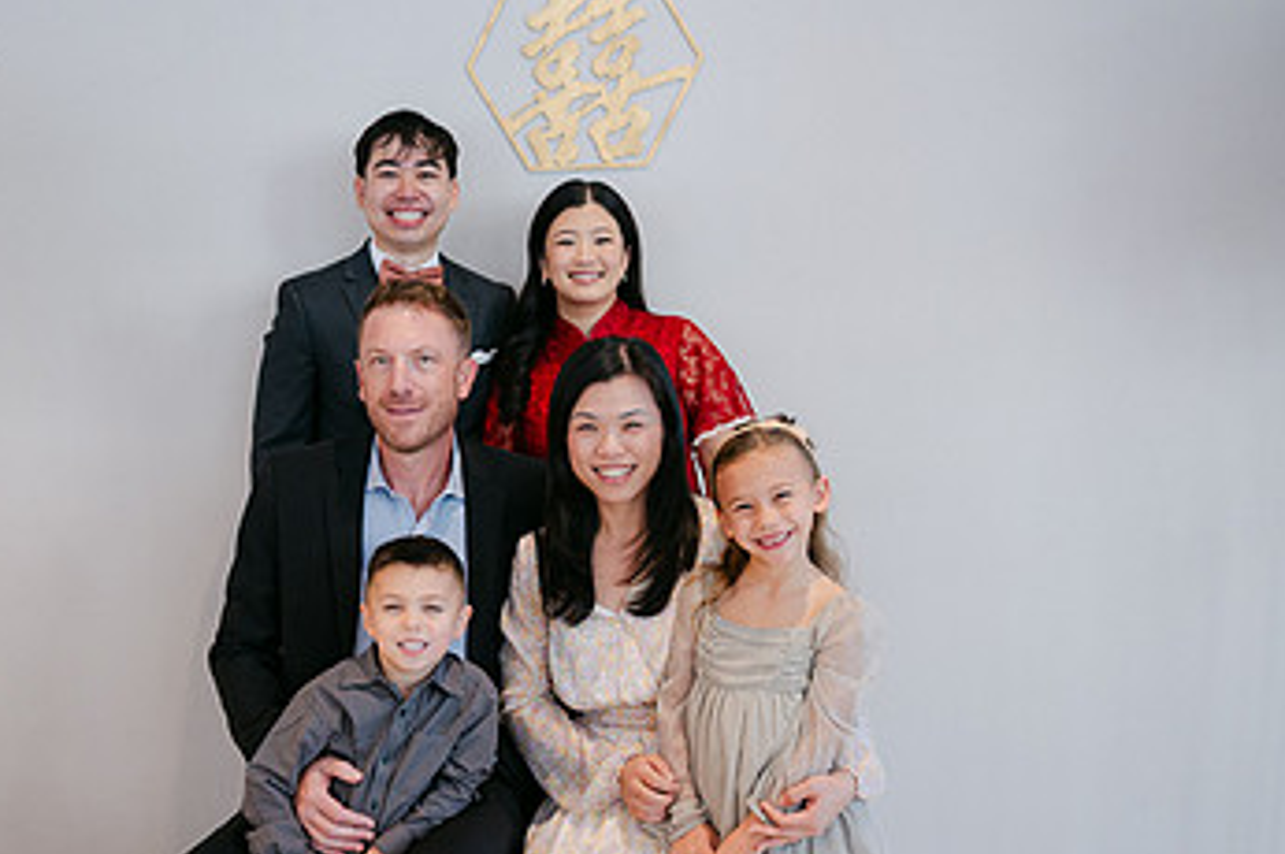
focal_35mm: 47
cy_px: 620
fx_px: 1676
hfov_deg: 41.8
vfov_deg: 28.3
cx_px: 520
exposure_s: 1/100
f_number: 4
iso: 800
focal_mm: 28
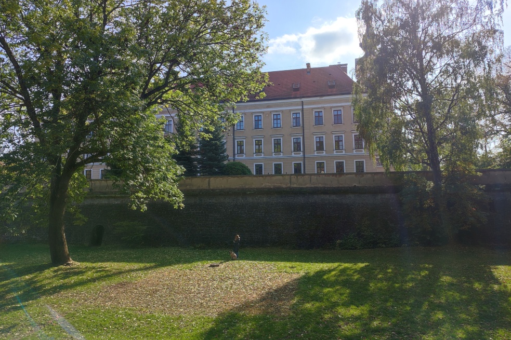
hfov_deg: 69.4
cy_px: 153
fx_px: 369
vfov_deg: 49.5
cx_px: 245
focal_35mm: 26
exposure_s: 1/218
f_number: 1.89
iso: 50
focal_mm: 5.89
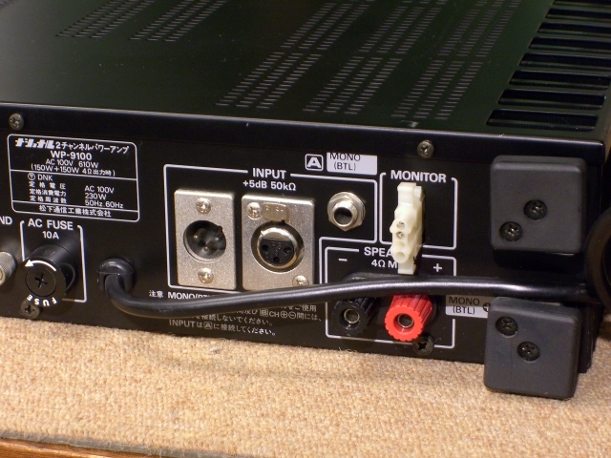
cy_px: 229
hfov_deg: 17.3
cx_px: 306
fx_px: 2012
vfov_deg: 13.0
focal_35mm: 114
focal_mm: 23.7
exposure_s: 1/8
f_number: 5.1
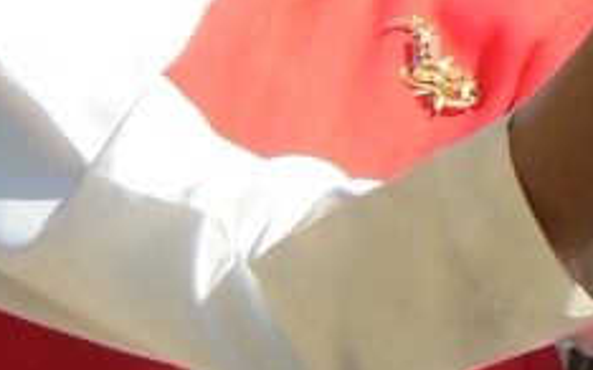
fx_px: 9999
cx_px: 778
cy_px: 5
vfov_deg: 2.1
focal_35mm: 619
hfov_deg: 3.4
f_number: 4
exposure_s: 1/320
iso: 80
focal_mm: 28.6
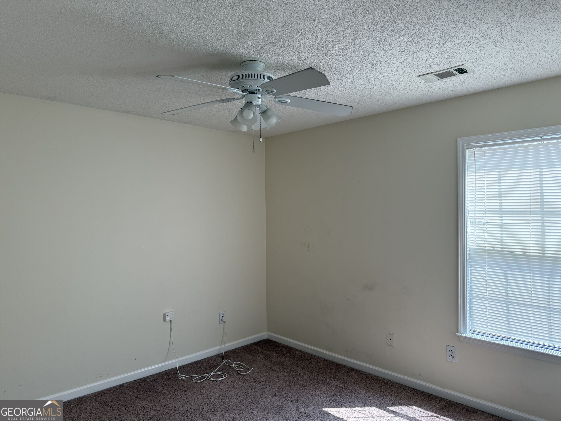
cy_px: 210
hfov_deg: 71.6
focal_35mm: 24
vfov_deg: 56.8
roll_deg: +0.8
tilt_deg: +0.7
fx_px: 389
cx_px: 280
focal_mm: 6.76
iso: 100
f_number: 1.78
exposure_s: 1/199
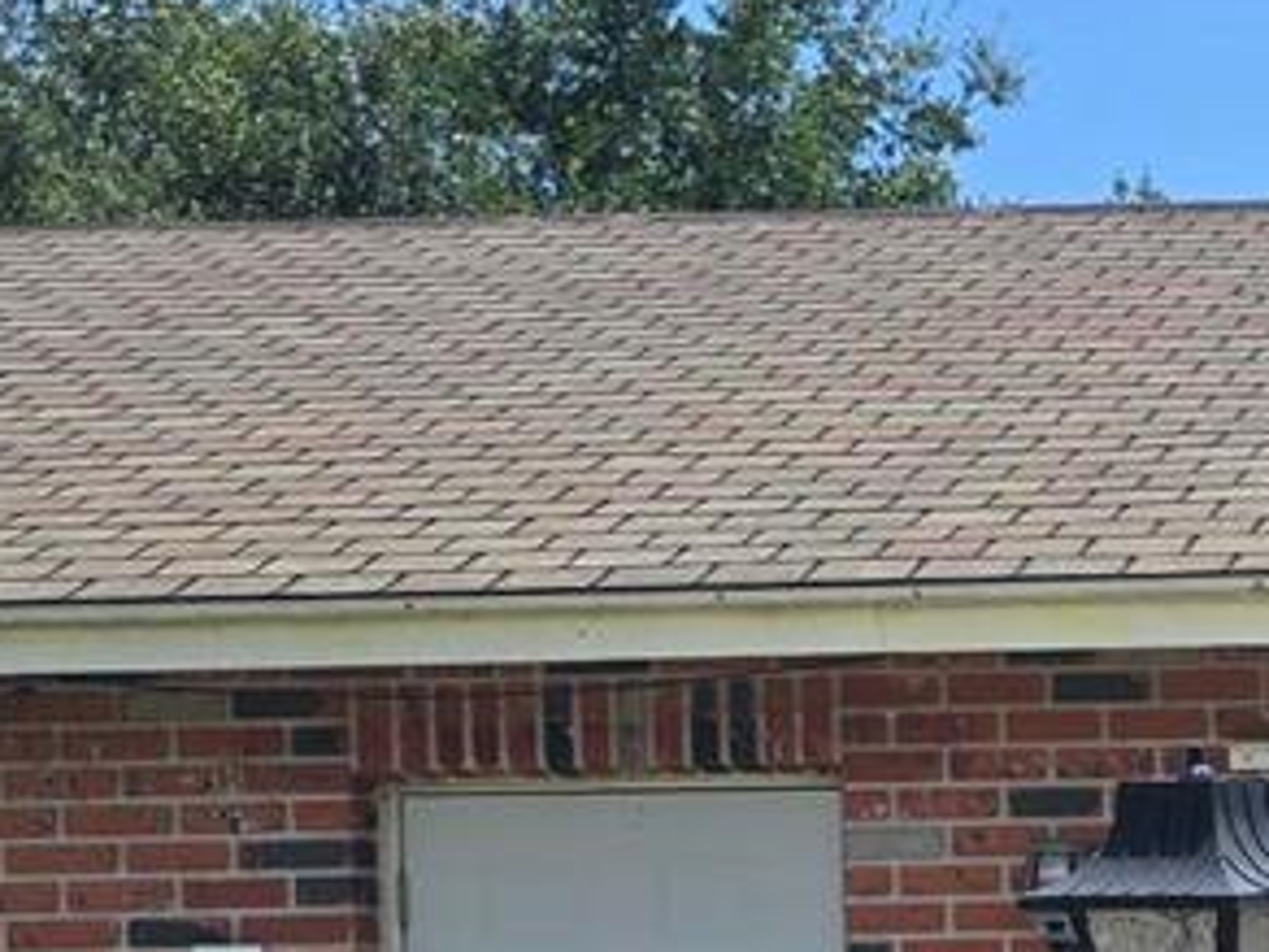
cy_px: 1095
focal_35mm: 126
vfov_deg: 11.6
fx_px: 4619
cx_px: 1964
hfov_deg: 14.5
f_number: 1.7
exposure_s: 1/709
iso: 12
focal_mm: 6.3
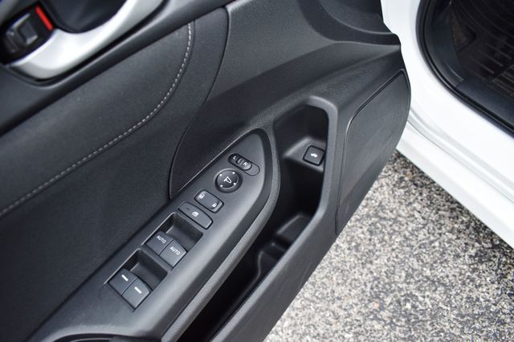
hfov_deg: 67.4
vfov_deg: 47.9
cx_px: 257
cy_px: 171
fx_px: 385
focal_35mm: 27
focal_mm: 18
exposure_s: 1/250
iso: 400
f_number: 5
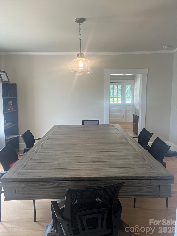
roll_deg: +0.5
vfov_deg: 67.3
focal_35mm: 26
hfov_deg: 53.1
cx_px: 88
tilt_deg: -8.1
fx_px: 177
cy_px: 118
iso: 80
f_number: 1.6
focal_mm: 5.1
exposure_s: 1/120
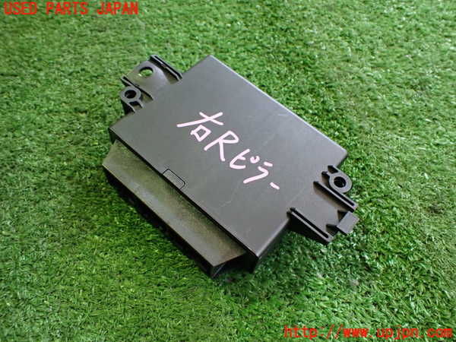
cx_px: 228
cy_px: 171
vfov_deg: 46.8
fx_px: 395
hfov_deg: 60.0
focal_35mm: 30
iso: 800
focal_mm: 5.4
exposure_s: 1/60
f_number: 2.3
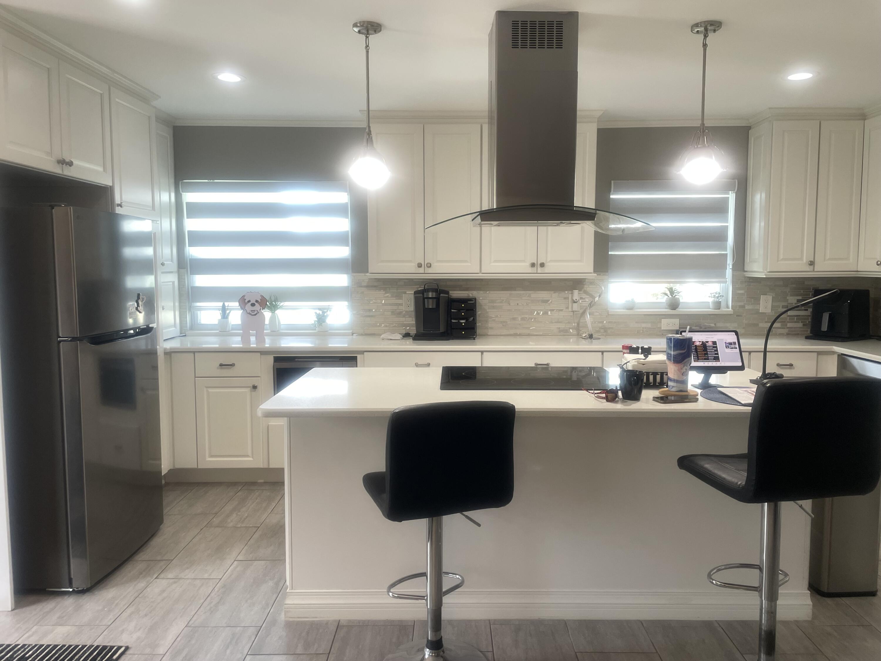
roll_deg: +0.3
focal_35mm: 26
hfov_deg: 67.3
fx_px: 662
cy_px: 330
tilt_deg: -4.7
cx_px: 440
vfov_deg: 53.1
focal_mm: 4.2
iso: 125
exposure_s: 1/120
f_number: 1.6
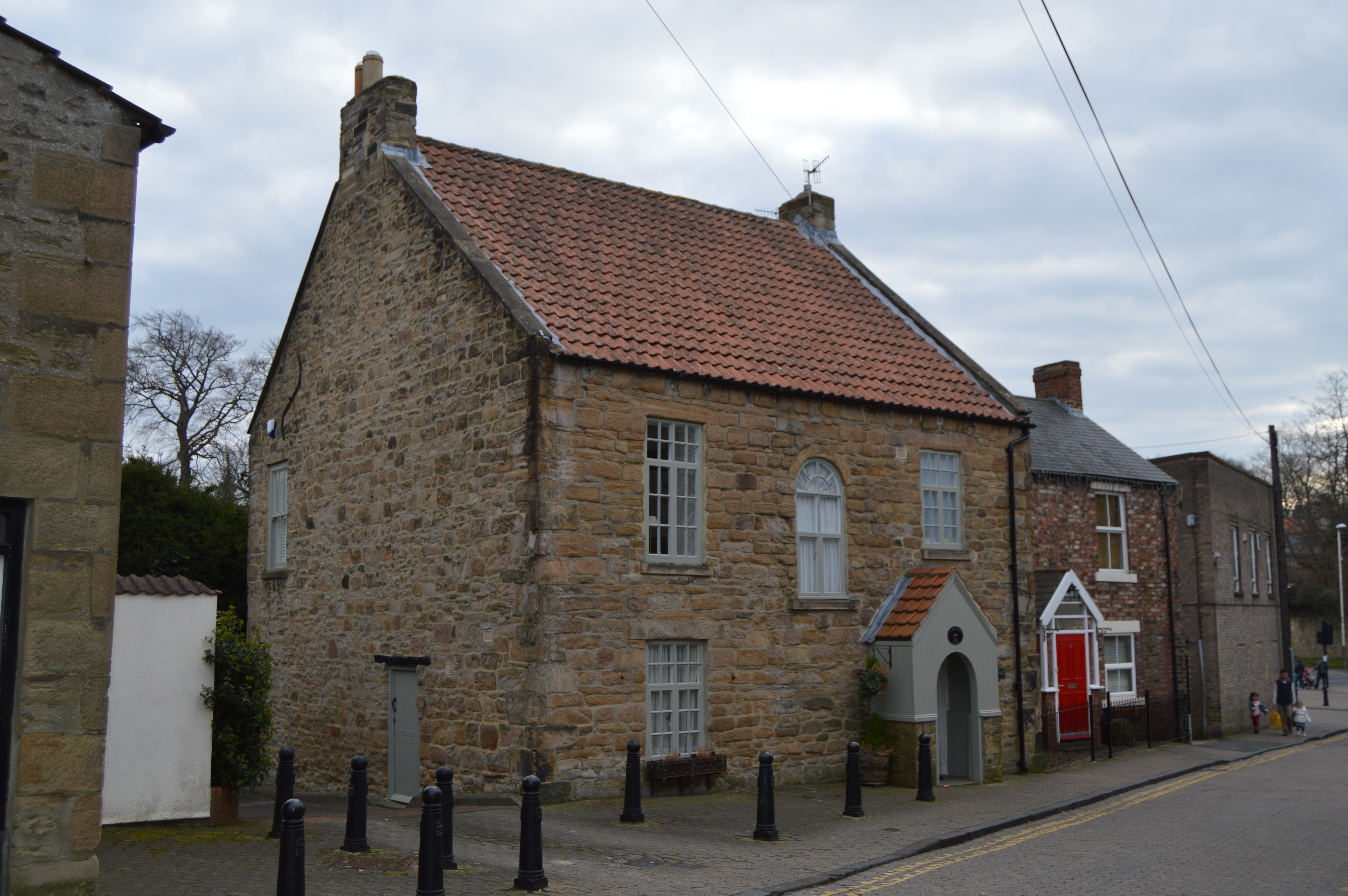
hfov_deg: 55.1
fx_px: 1291
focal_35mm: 34
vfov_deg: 38.3
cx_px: 674
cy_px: 448
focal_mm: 23
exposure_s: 1/200
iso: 100
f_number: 5
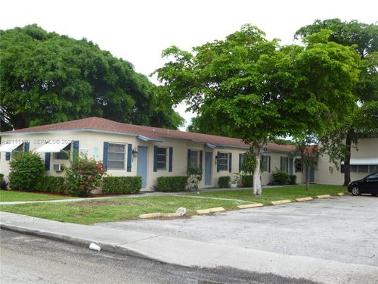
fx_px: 426
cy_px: 142
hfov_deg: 47.9
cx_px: 189
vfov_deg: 36.8
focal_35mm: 39
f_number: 3.7
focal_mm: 6.9
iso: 80
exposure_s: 1/200
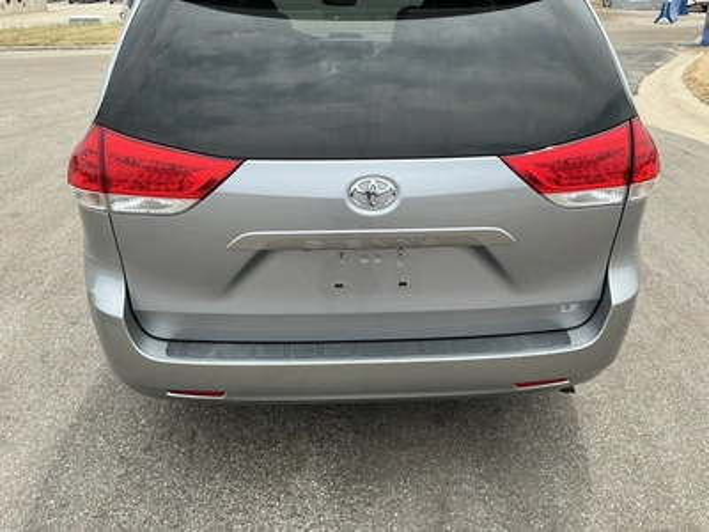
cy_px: 266
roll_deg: -3.3
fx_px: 573
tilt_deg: -22.1
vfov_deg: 49.7
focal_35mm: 28
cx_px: 354
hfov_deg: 63.4
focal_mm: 3
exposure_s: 1/816
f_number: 1.8
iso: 25
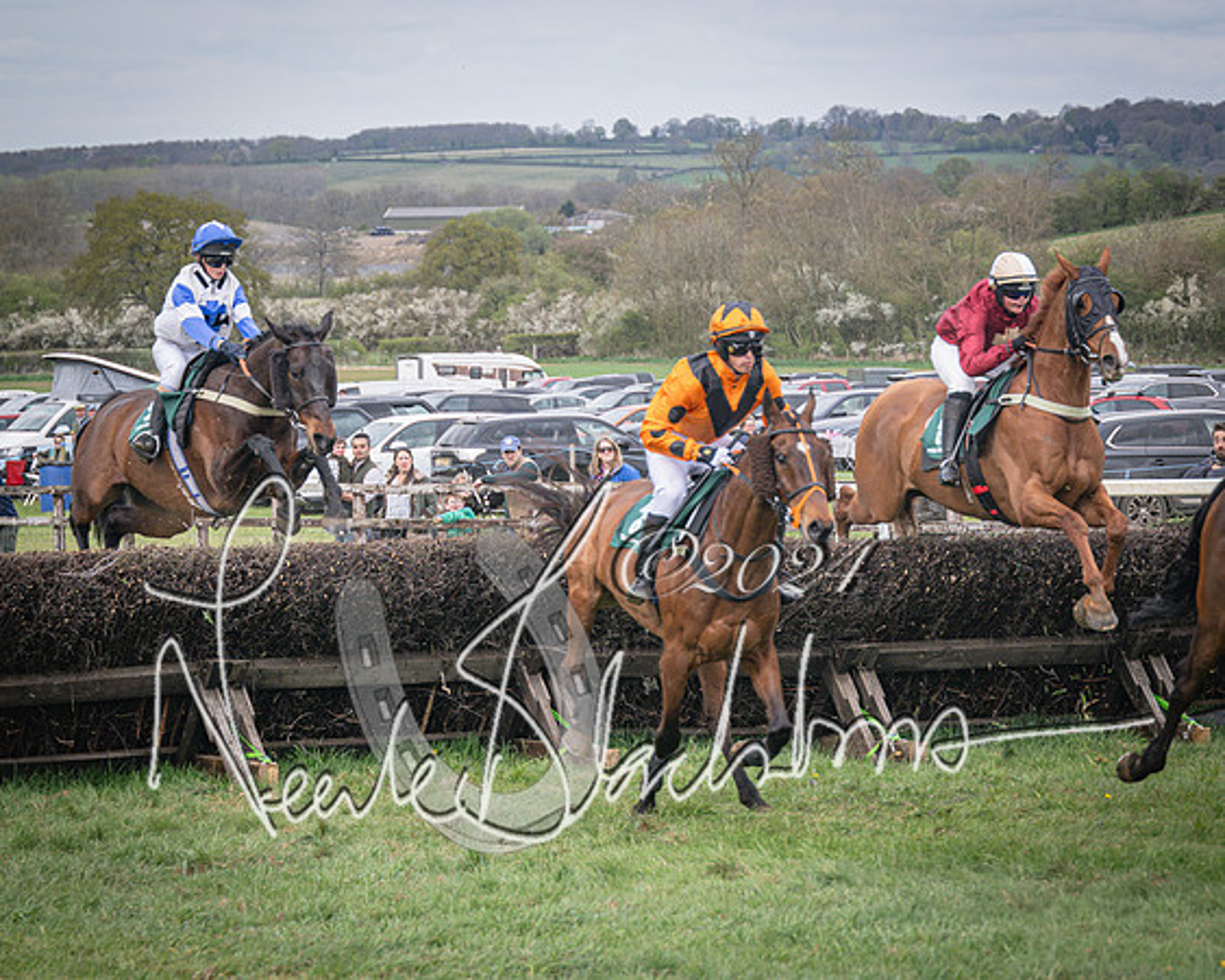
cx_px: 800
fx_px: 5925
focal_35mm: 163
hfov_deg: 11.8
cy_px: 485
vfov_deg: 9.4
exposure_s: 1/800
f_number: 5
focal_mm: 98
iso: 400
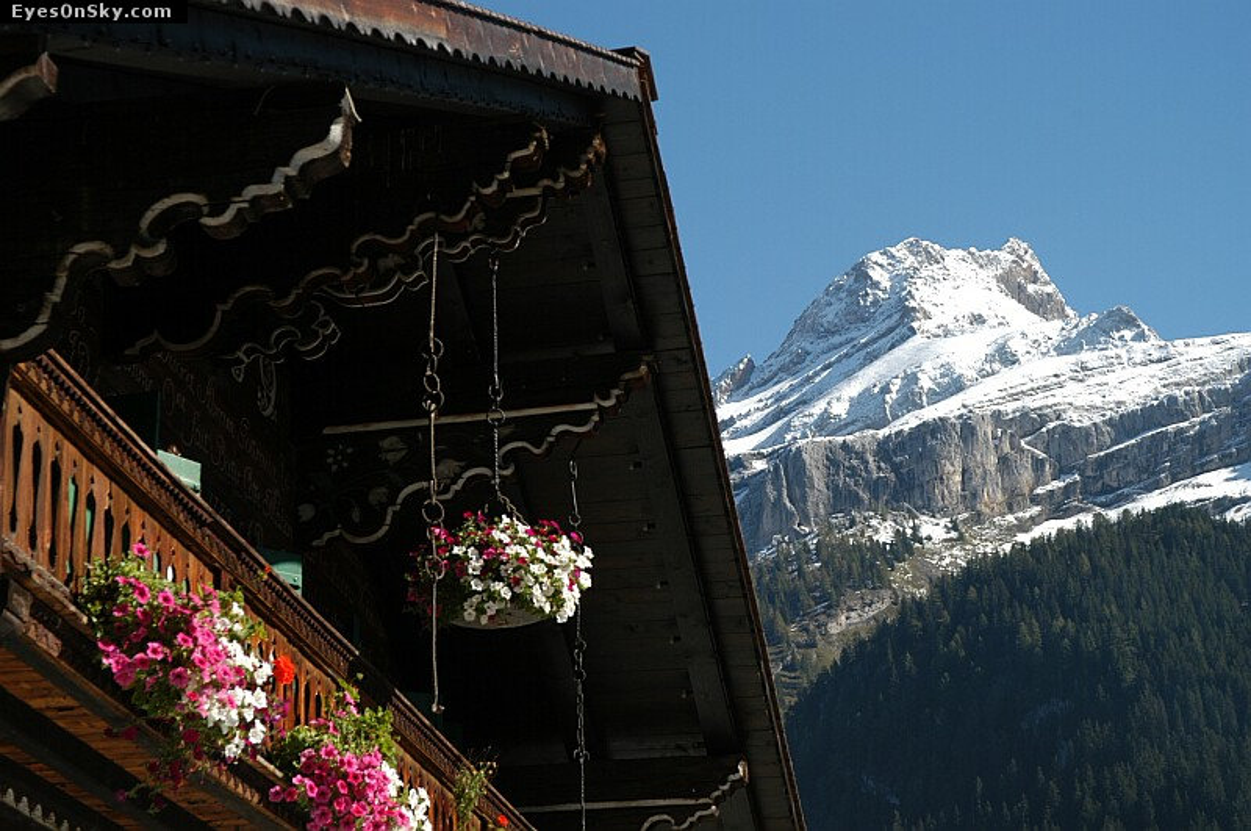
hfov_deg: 23.4
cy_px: 416
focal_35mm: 87
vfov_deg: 15.7
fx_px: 3019
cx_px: 626
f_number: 6.3
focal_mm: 58
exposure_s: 1/640
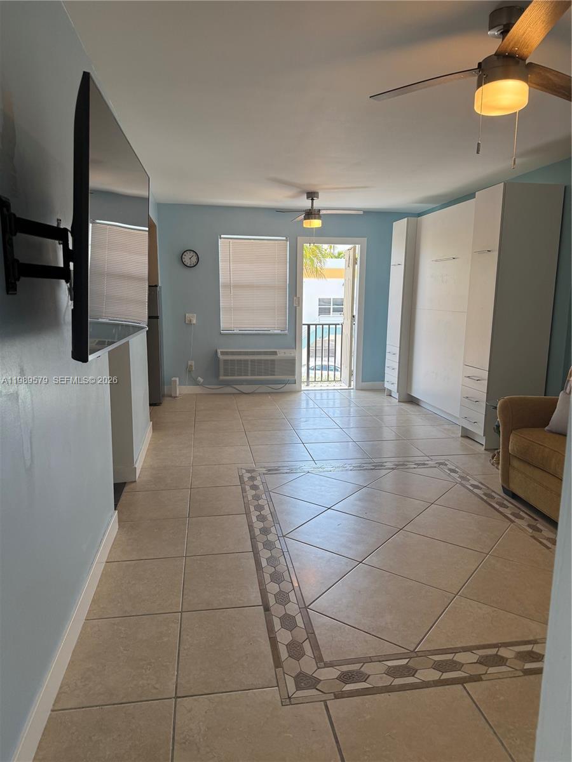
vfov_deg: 71.6
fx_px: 529
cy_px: 381
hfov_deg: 56.8
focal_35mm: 24
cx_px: 286
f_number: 1.78
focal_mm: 6.76
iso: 100
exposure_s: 1/243
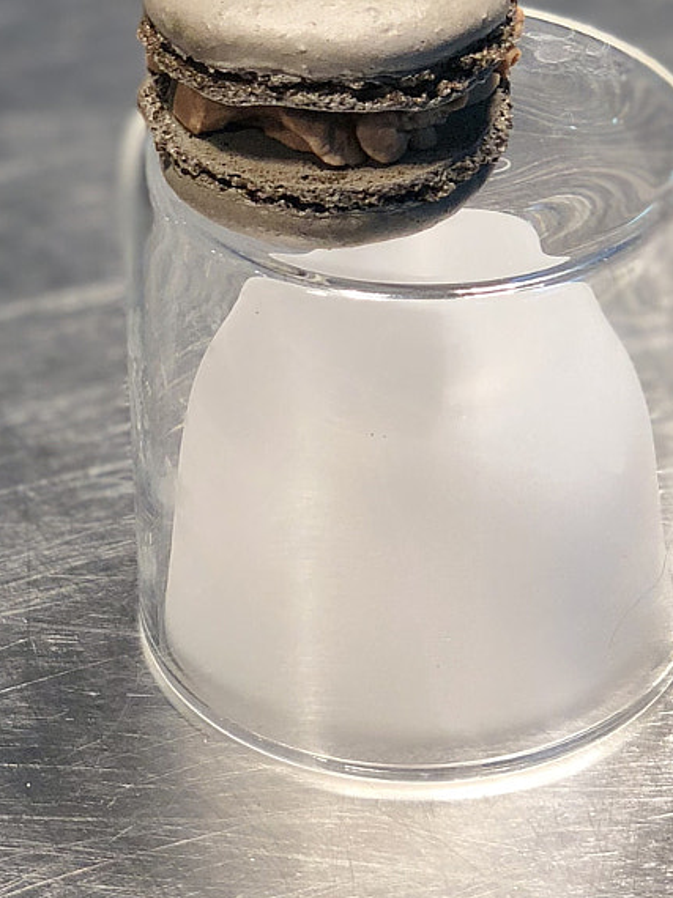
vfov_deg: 13.5
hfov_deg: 10.2
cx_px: 337
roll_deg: +0.7
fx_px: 3788
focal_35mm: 146
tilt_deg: -33.2
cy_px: 340
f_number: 2.4
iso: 32
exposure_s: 1/50
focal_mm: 6
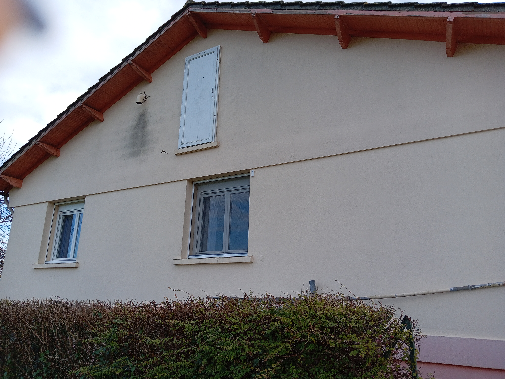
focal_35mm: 27
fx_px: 394
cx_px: 252
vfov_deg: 51.4
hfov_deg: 65.3
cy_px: 190
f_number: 1.8
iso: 100
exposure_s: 1/284
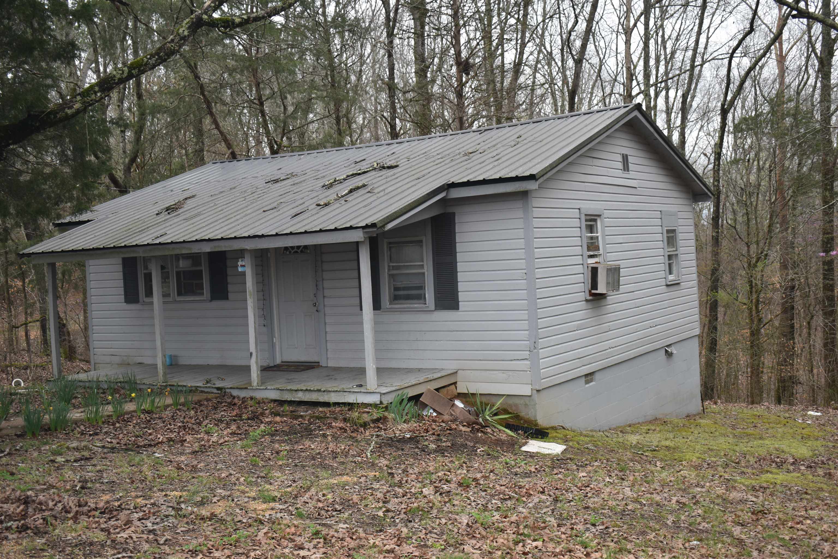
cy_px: 280
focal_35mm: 40
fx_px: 943
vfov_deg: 33.0
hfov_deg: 47.9
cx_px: 419
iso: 100
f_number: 5
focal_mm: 27
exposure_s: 1/100
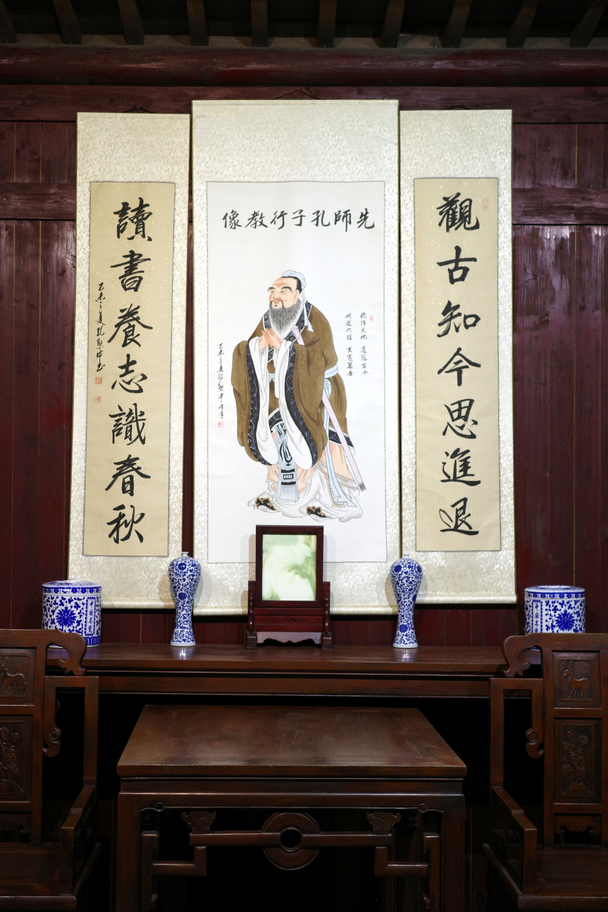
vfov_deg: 48.5
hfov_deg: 33.4
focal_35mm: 40
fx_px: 1013
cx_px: 304
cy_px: 456
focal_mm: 26
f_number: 2.8
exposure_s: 1/40
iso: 640
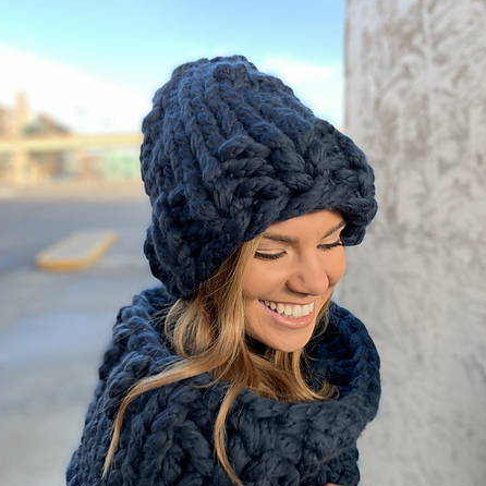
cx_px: 201
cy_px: 247
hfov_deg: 49.5
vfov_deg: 49.7
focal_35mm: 33
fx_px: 524
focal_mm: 4.25
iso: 25
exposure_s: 1/122
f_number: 1.8
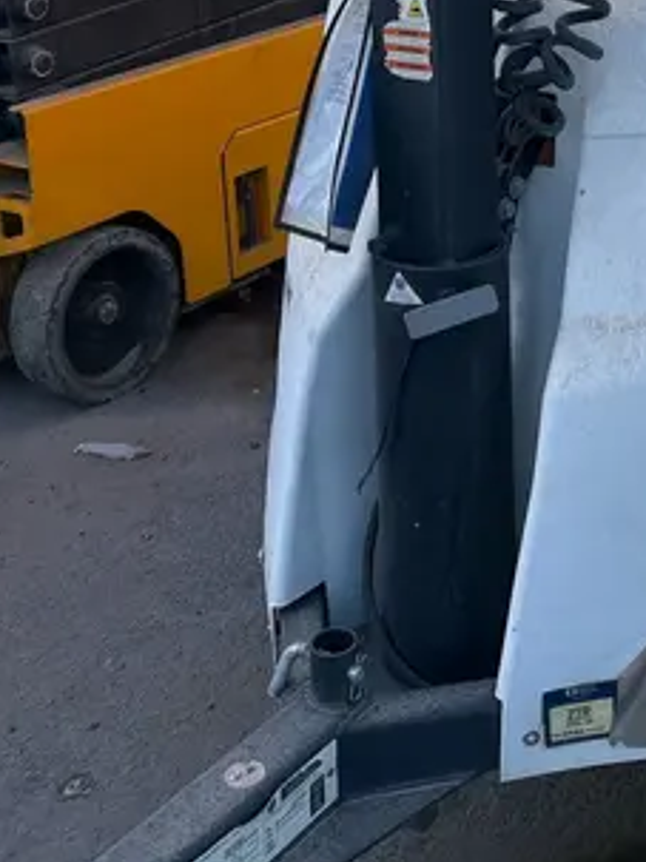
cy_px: -90
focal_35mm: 63
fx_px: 1569
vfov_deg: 28.0
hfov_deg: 22.8
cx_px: 544
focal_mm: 5.7
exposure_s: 1/1934
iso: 50
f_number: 1.5
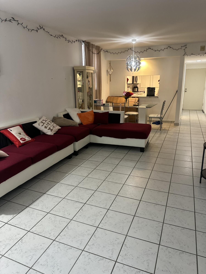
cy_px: 137
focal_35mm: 24
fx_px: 190
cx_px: 103
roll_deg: +0.9
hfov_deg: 56.8
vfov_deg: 71.6
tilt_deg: -14.0
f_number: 1.78
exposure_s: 1/60
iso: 250
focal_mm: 6.86
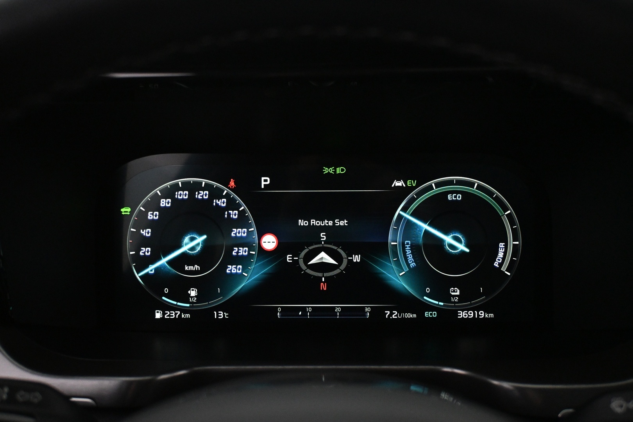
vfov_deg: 39.1
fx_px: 593
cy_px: 211
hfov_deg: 56.1
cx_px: 316
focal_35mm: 34
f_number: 4
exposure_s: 1/60
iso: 4000
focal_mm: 22.5
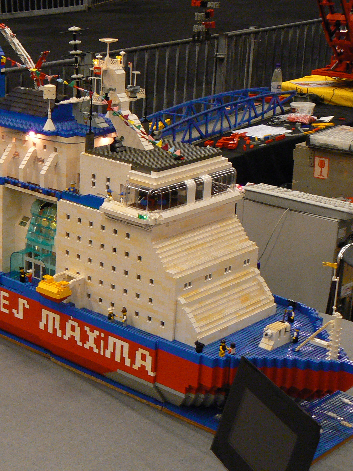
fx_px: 1047
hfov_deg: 18.7
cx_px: 17
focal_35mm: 77
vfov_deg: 25.3
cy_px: 240
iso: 200
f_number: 2.8
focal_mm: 8.1
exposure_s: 1/10
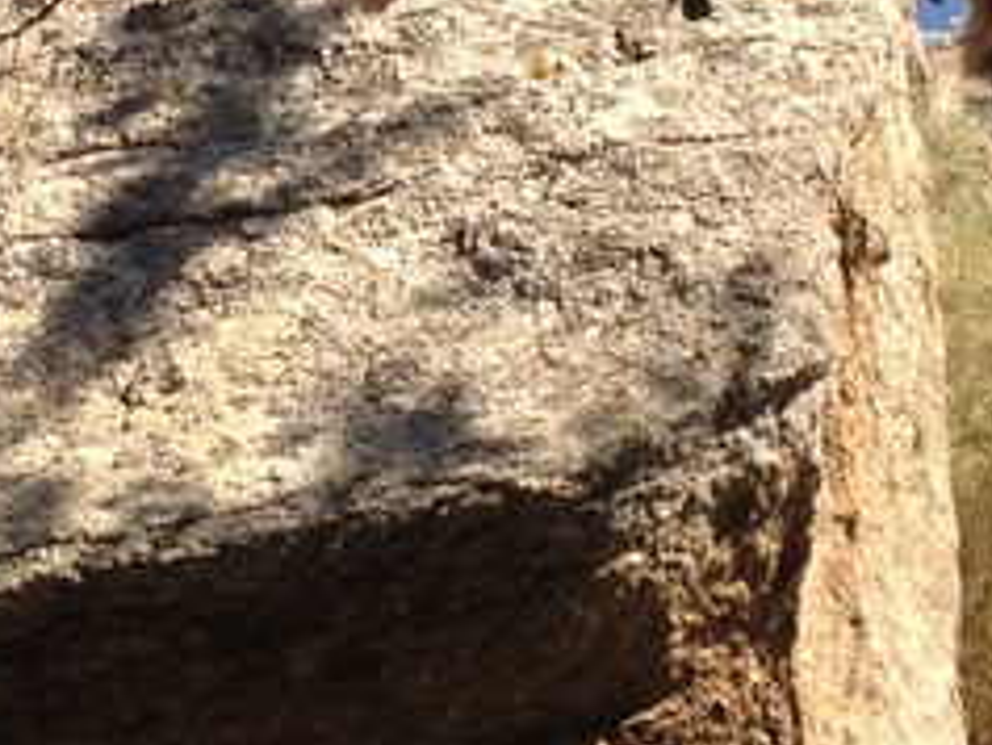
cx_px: 247
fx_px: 5075
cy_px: 88
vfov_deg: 8.4
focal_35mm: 177
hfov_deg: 11.1
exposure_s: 1/1082
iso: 50
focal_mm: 4.28
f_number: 2.4
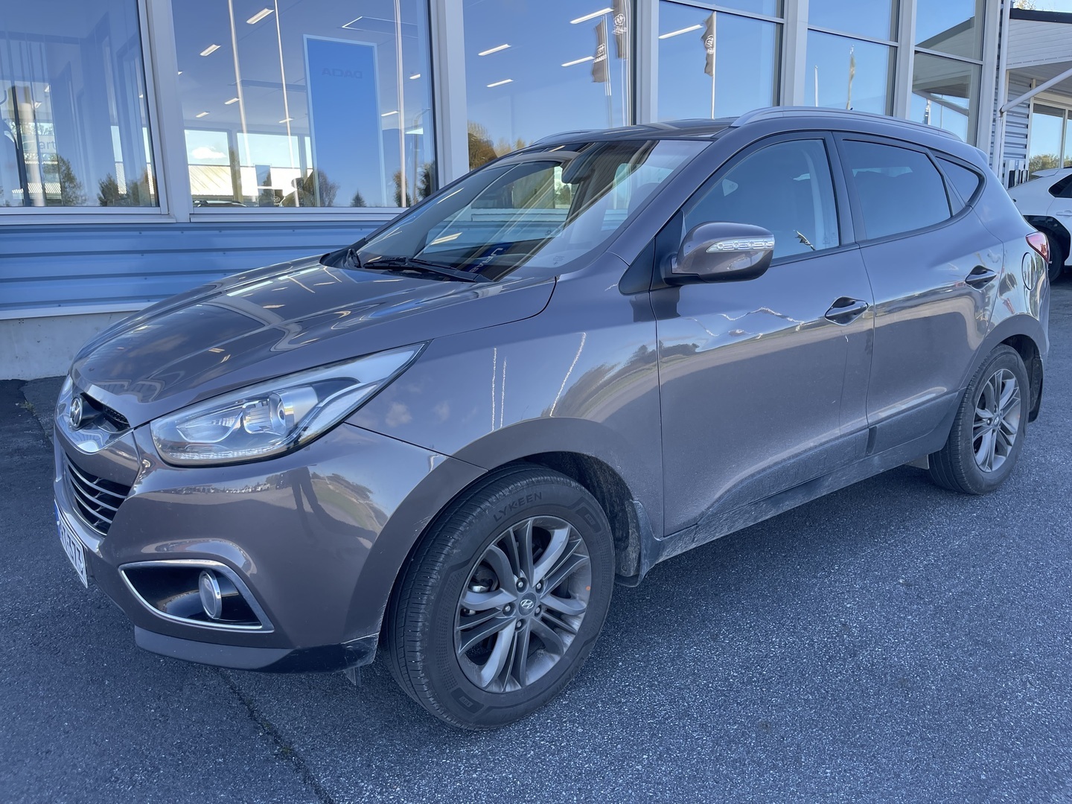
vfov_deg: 54.9
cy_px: 402
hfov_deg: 69.4
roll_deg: +0.5
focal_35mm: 25
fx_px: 774
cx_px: 536
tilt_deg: -12.1
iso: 32
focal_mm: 5.1
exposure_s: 1/443
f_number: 1.6
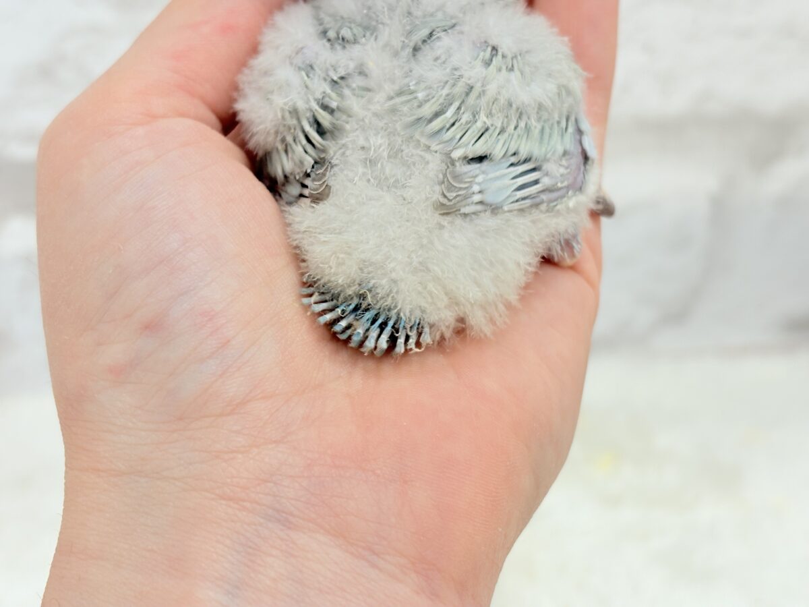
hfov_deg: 36.8
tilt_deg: -23.4
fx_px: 1215
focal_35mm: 52
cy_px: 304
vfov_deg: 28.0
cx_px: 404
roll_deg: +2.5
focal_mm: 5.96
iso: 40
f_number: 1.6
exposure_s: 1/50
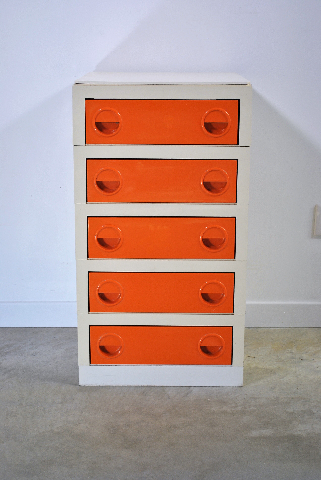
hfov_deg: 22.7
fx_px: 800
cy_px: 240
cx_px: 160
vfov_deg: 33.4
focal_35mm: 60
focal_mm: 40
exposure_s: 1/100
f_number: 5.3
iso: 200
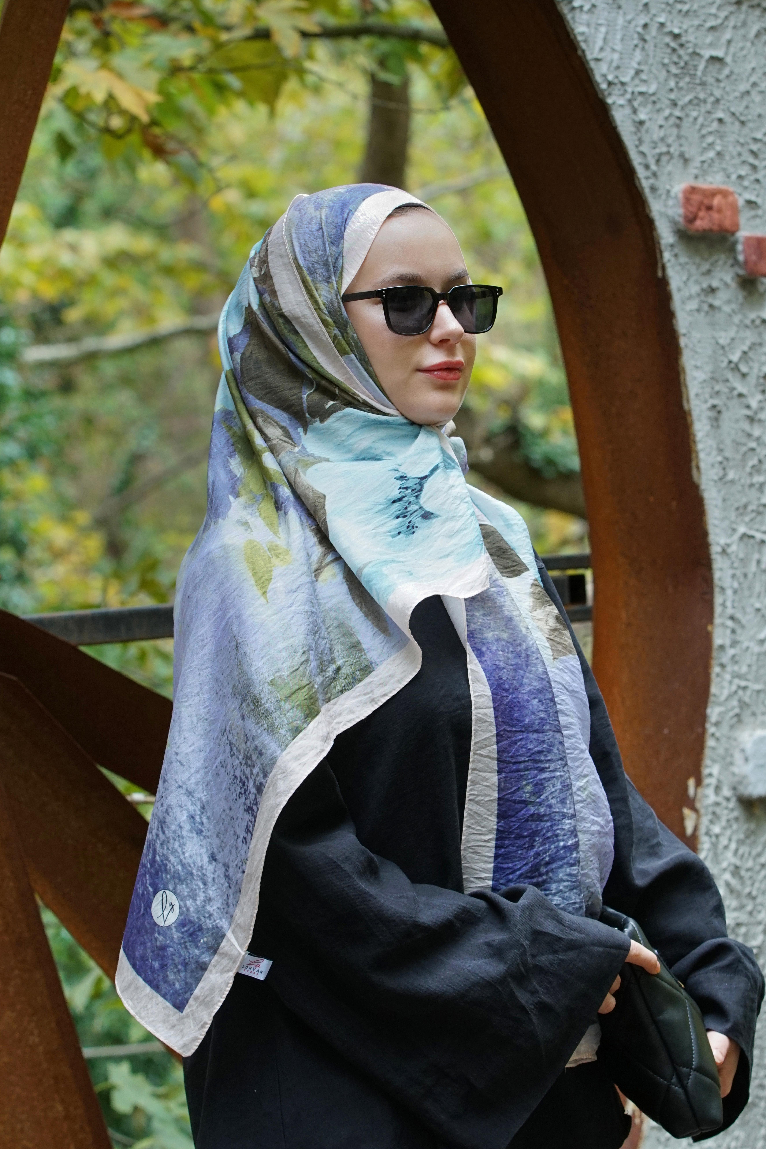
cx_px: 383
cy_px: 574
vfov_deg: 22.6
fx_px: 2871
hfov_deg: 15.2
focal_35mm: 90
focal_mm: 90
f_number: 6.3
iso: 640
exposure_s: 1/100
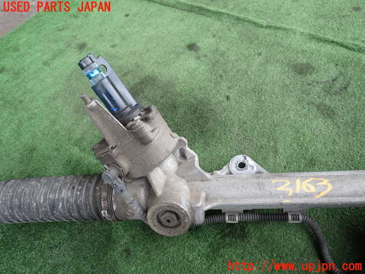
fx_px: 264
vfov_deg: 54.9
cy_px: 137
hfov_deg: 69.4
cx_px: 182
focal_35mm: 25
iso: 100
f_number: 2
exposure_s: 1/160
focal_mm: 4.5
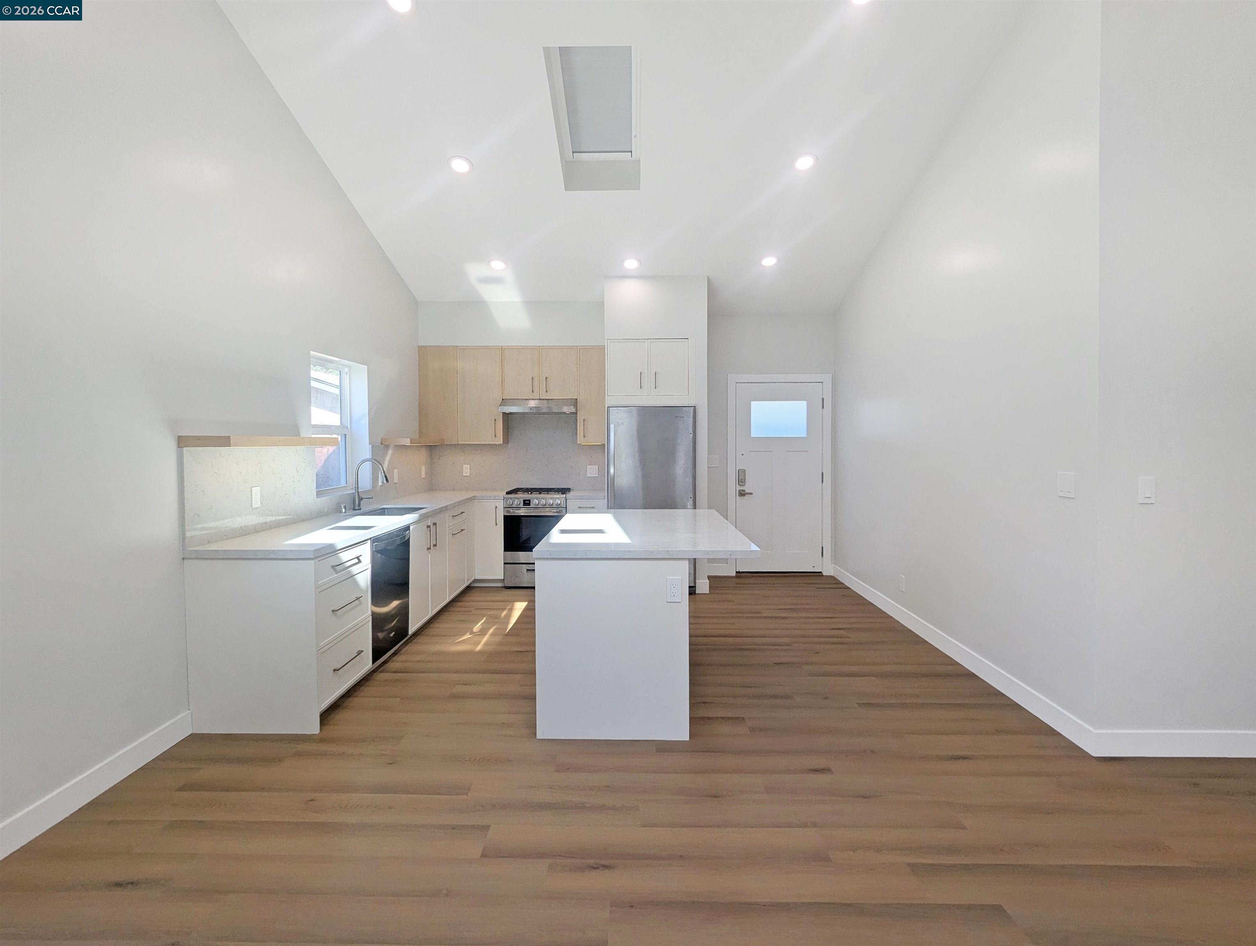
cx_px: 628
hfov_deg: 94.4
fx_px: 581
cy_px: 473
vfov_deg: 78.2
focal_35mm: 16
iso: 44
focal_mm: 2.35
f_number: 2.2
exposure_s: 1/239
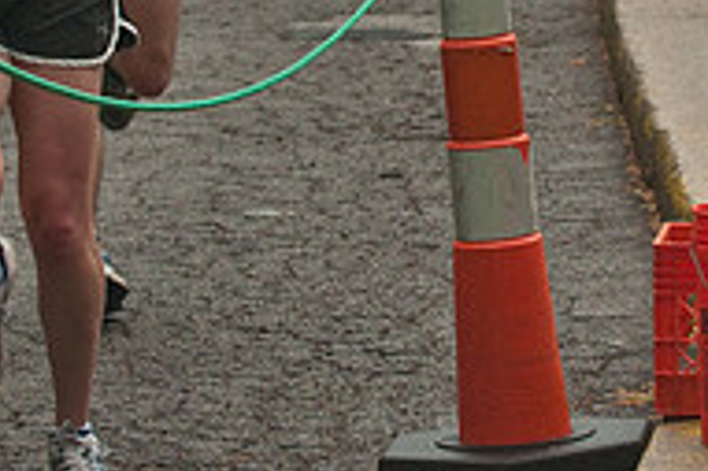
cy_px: -117
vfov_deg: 3.8
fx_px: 6995
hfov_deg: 5.8
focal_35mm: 356
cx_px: 541
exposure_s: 1/320
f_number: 5.6
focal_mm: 78
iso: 1600
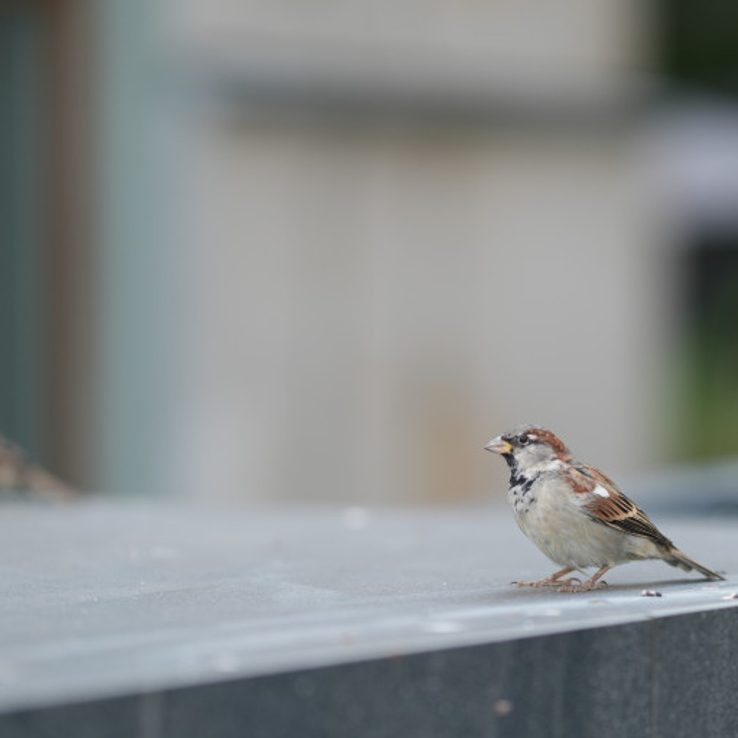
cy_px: 492
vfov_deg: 11.6
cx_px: 573
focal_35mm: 150
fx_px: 3618
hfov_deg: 11.6
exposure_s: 1/640
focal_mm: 85
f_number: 1.4
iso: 100
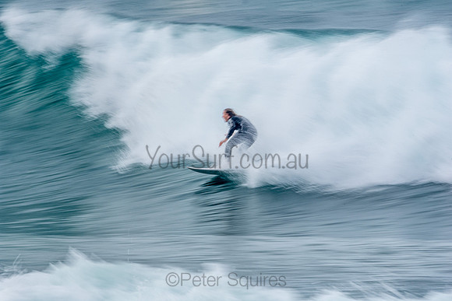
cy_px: 150
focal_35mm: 720
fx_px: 9042
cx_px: 226
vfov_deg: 1.9
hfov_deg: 2.9
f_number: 25
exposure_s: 1/25
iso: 100
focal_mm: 480
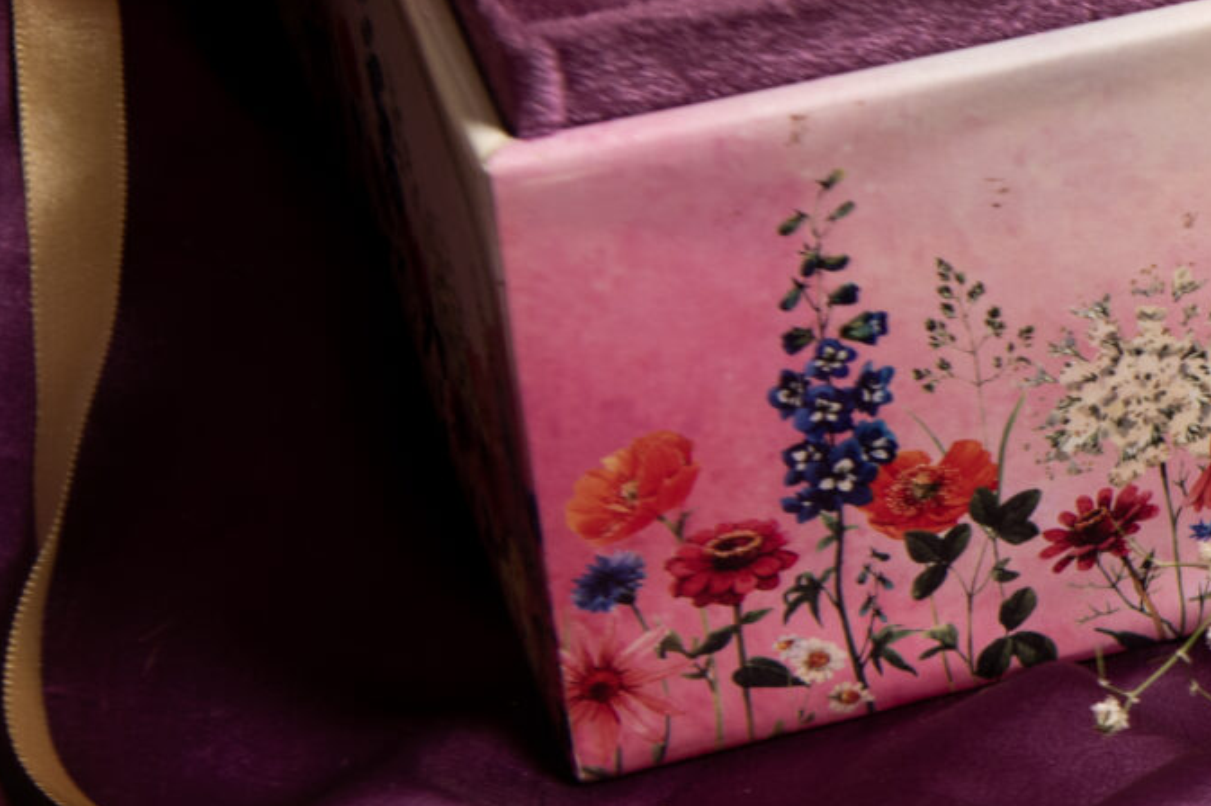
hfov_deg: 8.4
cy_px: 102
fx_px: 7935
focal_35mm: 236
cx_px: 2269
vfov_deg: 5.8
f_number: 5.6
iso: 125
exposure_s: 1/80
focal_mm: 62
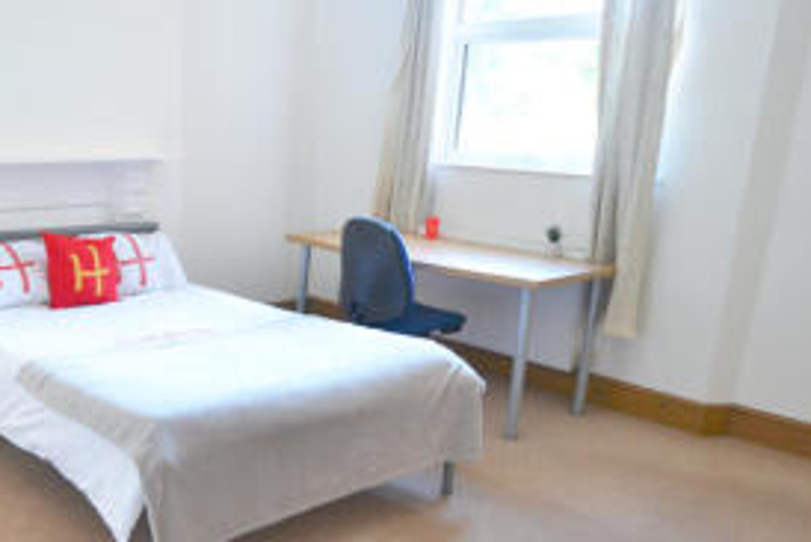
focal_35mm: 34
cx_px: 181
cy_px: 372
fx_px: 763
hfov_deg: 52.9
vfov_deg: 38.5
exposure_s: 1/60
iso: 800
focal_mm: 13
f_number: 3.8
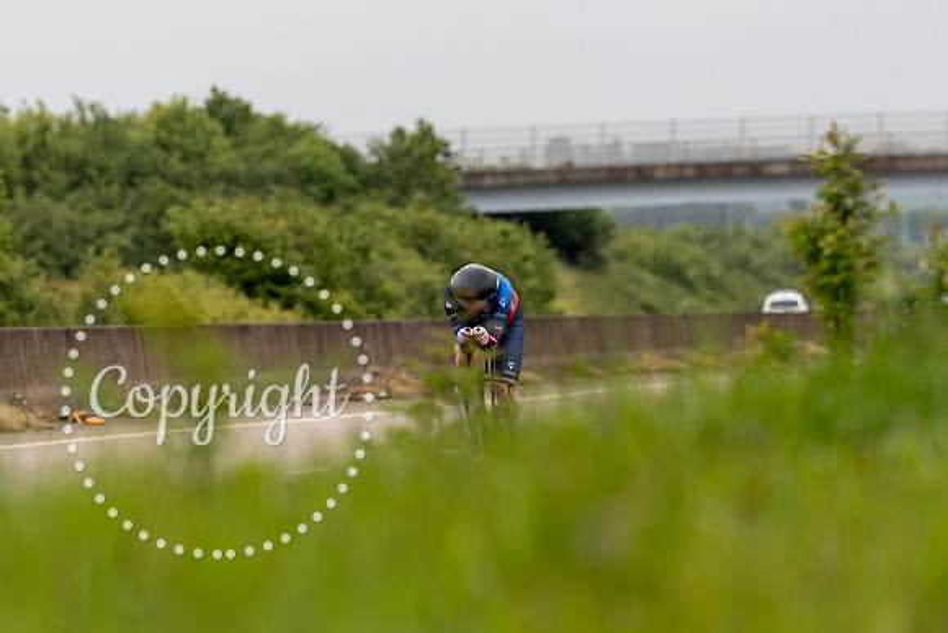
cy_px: 355
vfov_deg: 3.3
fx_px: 11017
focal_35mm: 418
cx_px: 521
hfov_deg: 4.9
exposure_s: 1/1000
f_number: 3.5
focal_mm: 200
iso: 250
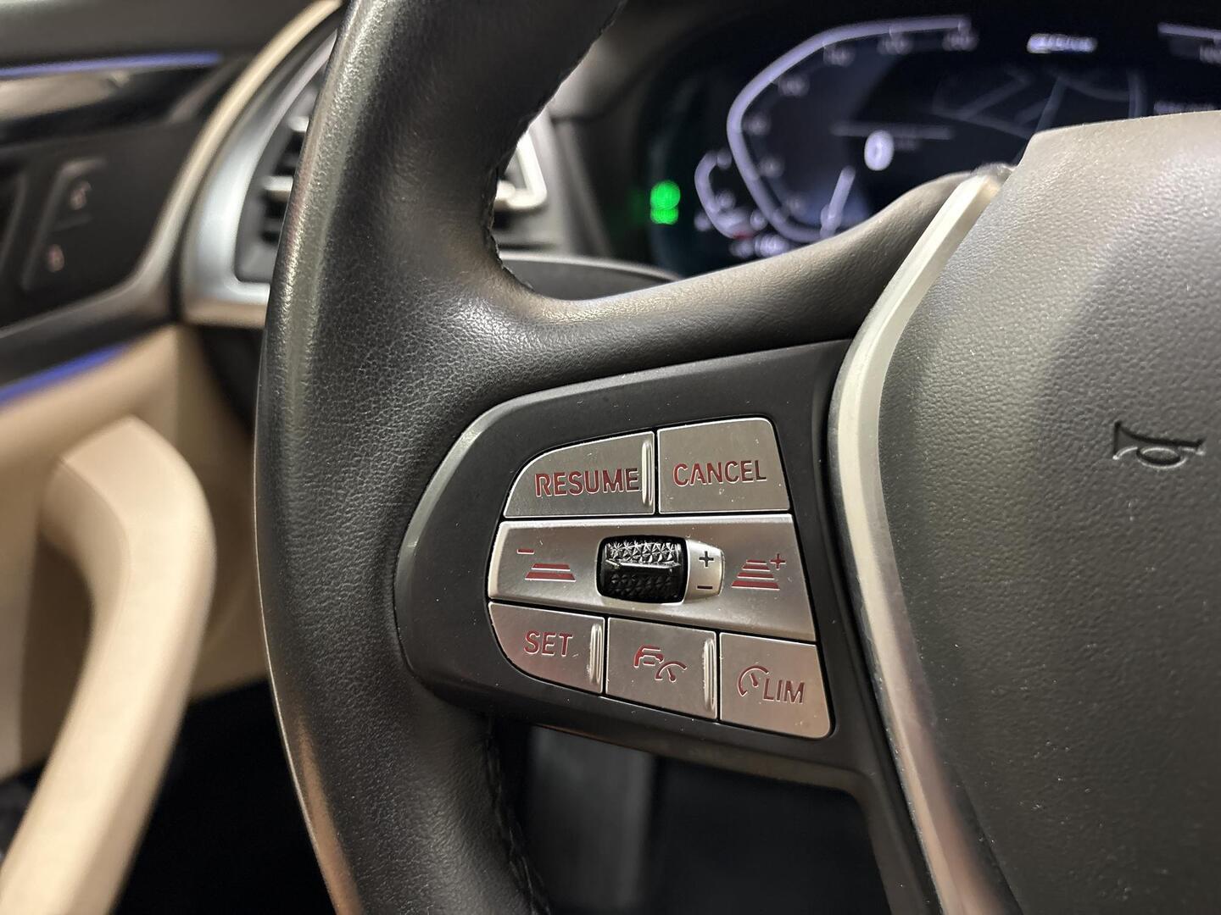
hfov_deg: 67.3
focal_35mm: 26
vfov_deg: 53.1
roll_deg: +0.3
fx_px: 917
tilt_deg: -26.9
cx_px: 610
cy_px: 458
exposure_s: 1/25
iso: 500
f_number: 1.6
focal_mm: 5.96
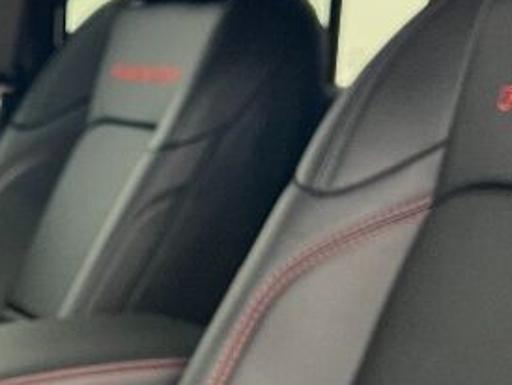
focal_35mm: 97
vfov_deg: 15.2
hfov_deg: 19.6
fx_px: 1436
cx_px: 2
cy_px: 286
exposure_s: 1/40
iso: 400
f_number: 1.5
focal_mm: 5.7
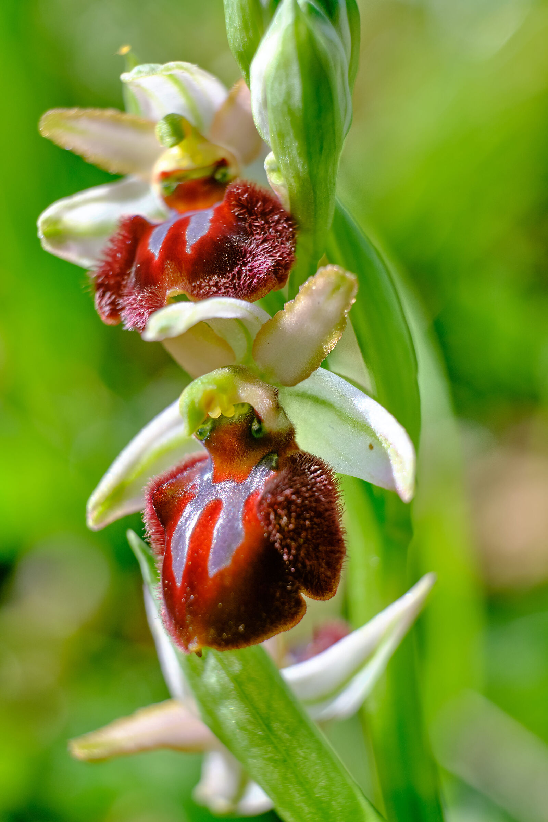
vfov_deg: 24.2
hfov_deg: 16.3
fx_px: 1918
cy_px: 411
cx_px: 274
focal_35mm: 84
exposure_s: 1/500
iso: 400
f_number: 5.6
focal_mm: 56.2
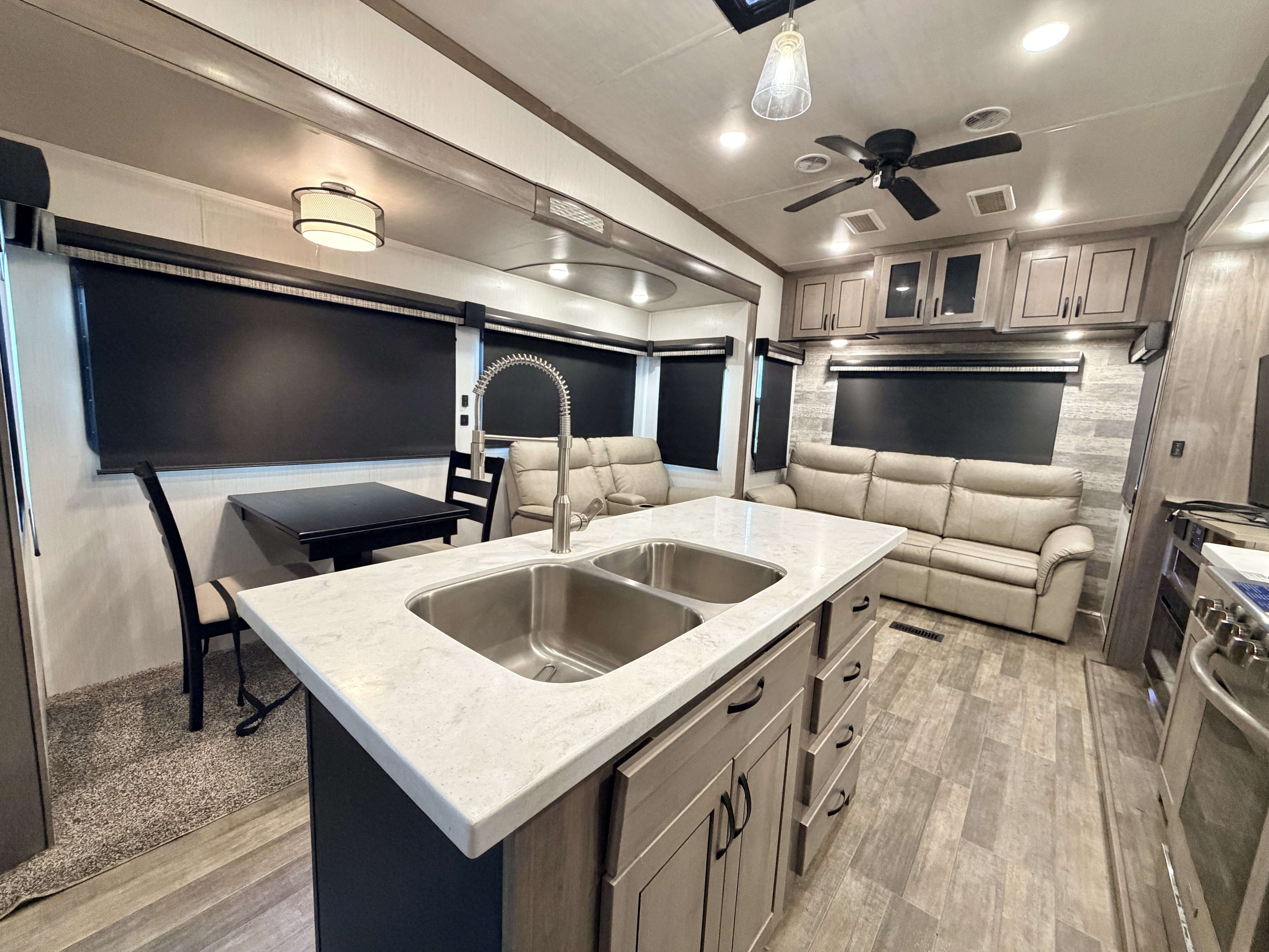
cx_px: 634
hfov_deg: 102.1
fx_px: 513
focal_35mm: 14
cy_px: 476
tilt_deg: -8.1
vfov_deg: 85.7
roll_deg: -2.4
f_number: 2.2
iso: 500
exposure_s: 1/60
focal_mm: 2.22
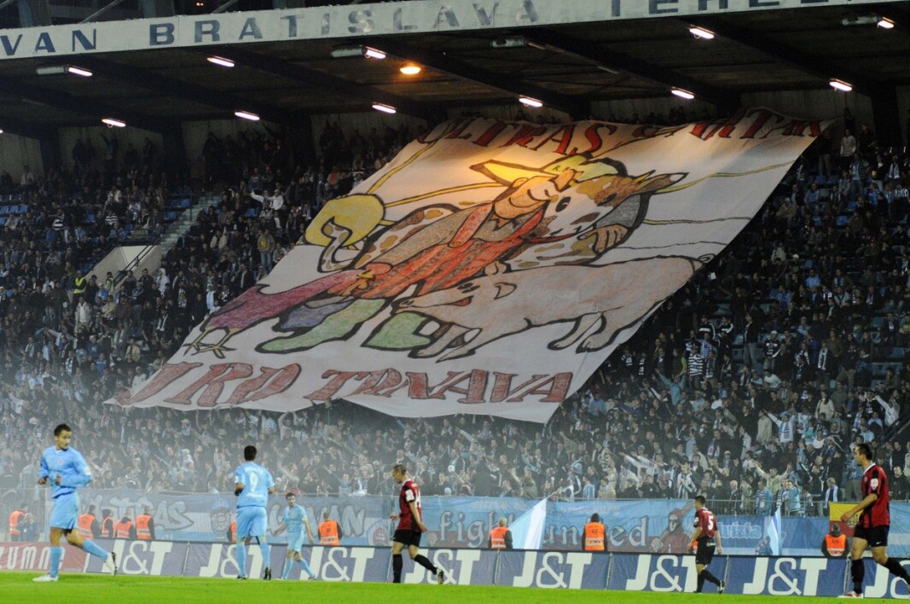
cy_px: 279
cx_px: 403
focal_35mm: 135
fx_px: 3407
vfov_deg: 10.1
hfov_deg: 15.2
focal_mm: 80
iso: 2000
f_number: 4.5
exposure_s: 1/200
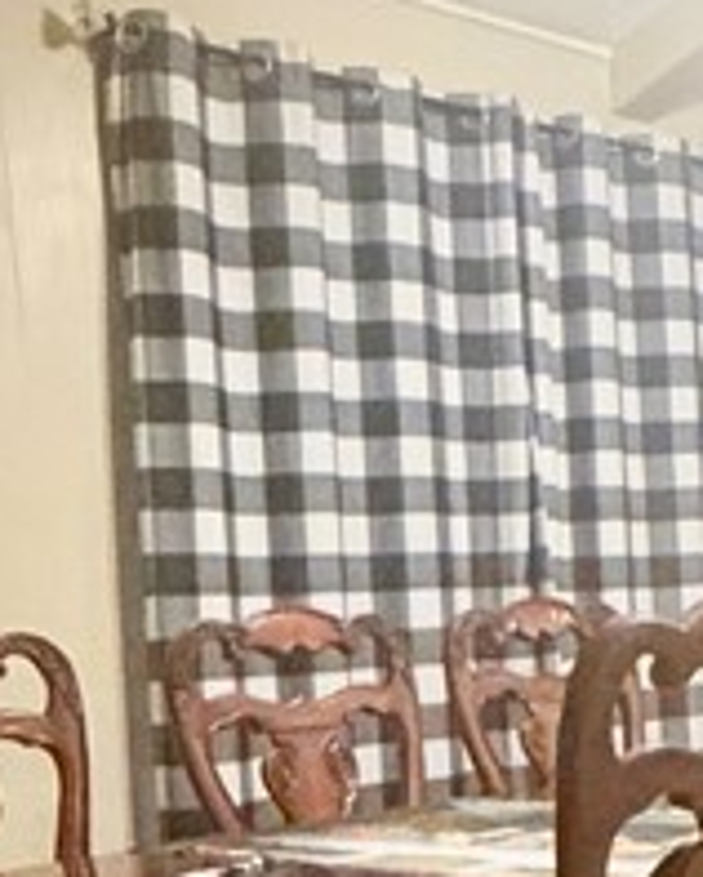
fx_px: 1844
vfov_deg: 26.0
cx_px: 850
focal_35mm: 71
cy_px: 770
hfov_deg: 20.2
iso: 1000
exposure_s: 1/40
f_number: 2.2
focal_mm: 2.22
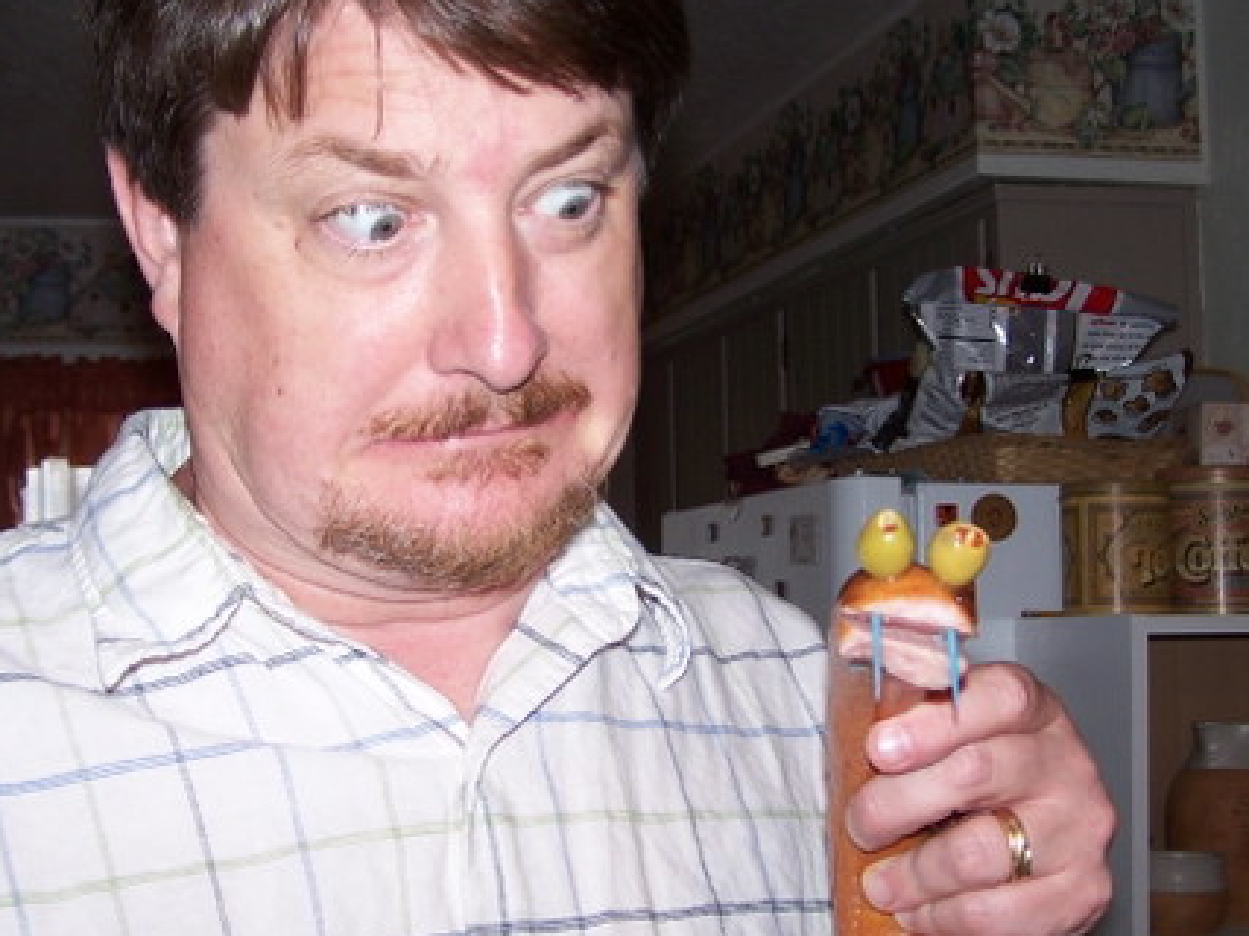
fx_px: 2056
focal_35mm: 57
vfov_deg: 25.6
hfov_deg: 33.7
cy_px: 500
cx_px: 714
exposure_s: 1/60
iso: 80
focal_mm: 6.3
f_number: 2.8
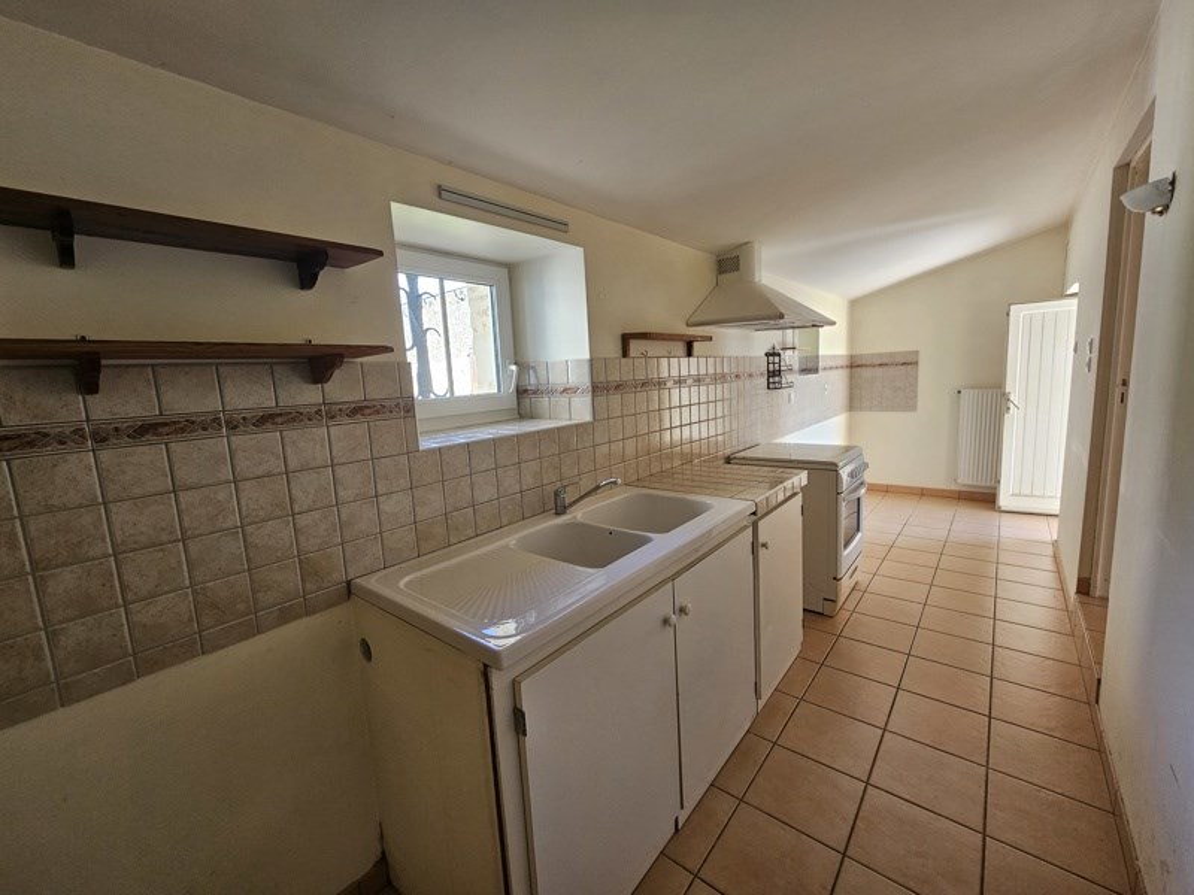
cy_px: 448
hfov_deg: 106.2
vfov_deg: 89.9
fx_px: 448
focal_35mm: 13
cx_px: 597
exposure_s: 1/77.4
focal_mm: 2.2
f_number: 2.2
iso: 125
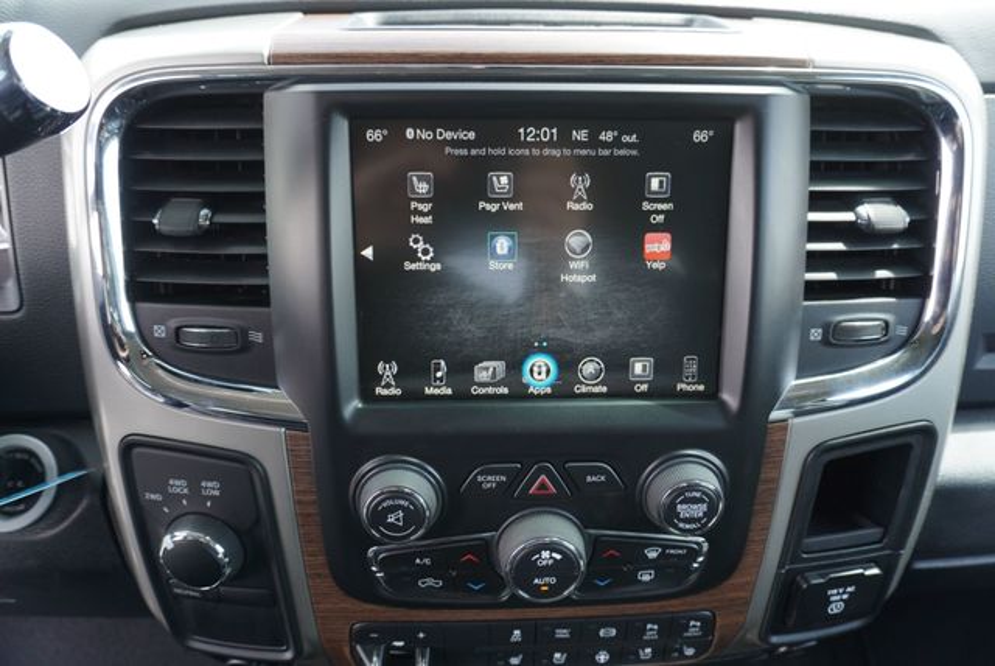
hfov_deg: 73.7
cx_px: 498
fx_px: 664
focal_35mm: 24
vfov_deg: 53.2
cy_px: 333
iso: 100
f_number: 4
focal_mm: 16
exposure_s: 1/60
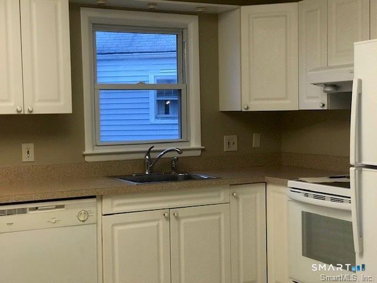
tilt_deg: -3.2
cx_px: 188
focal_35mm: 57
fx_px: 621
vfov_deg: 25.7
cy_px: 142
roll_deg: +0.4
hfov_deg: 33.8
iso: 200
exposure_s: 1/60
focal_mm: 6.6
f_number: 2.8
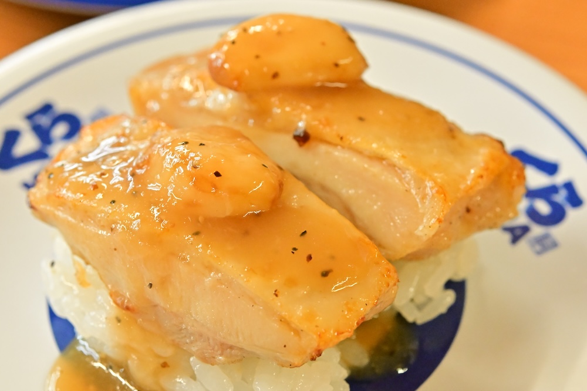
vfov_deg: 15.2
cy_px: 196
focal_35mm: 90
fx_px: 1467
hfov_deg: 22.6
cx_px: 294
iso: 4000
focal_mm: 60
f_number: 7.1
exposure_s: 1/160
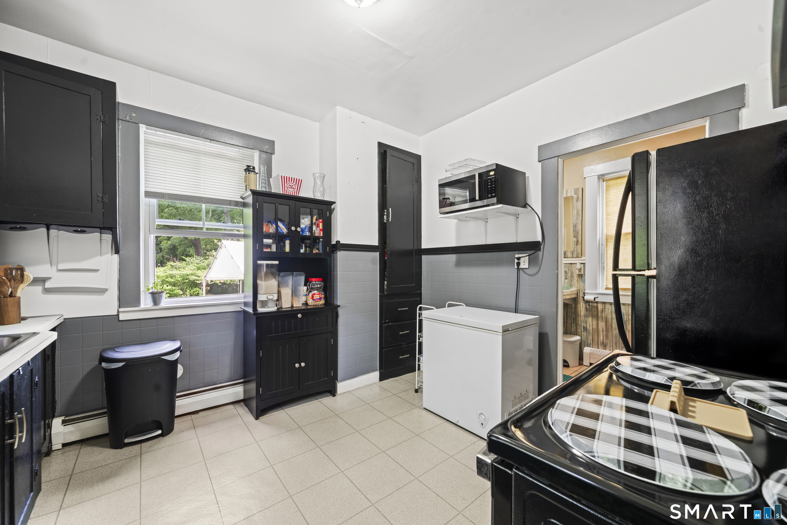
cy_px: 262
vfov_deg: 85.4
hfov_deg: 108.3
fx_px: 284
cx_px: 394
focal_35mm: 13
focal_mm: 13
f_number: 7.1
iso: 400
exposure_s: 1/3
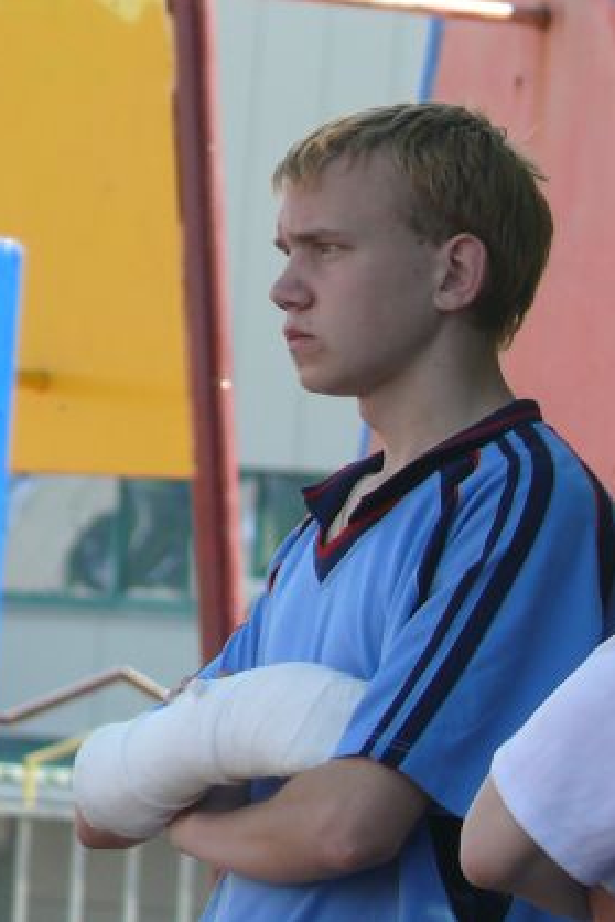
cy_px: 461
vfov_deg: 2.6
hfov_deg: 1.7
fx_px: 20661
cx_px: 463
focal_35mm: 807
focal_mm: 68.8
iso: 100
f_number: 4.5
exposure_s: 1/200
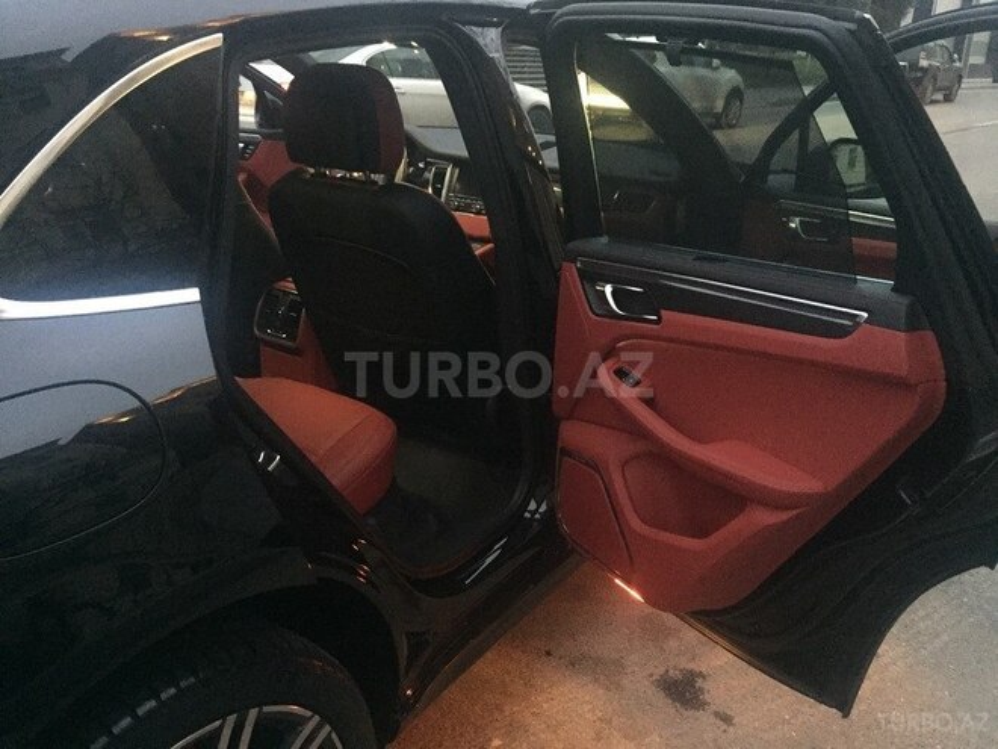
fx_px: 836
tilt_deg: -21.1
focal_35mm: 29
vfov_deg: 48.2
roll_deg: -1.8
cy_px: 374
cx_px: 499
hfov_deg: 61.7
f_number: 2.2
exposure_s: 1/17
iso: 640
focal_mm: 4.15
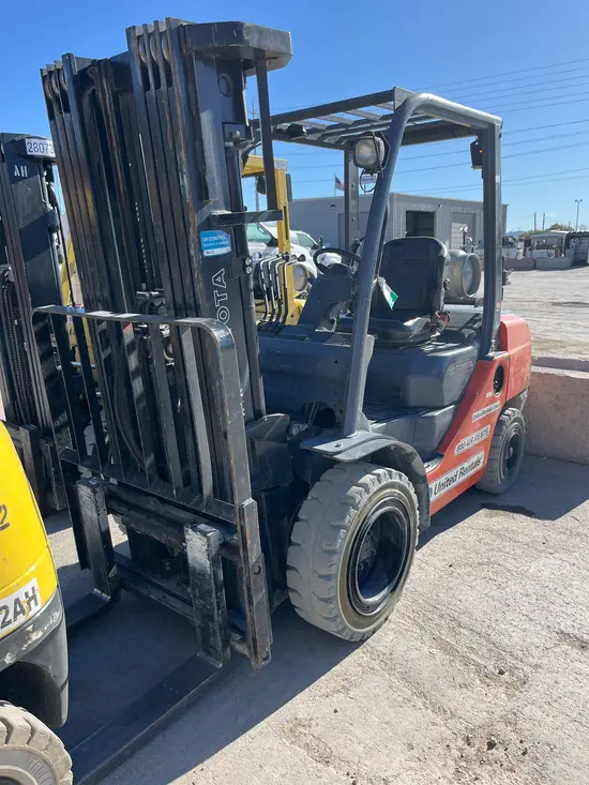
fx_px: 590
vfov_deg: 67.3
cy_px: 392
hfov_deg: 53.1
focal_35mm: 26
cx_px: 294
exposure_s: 1/1647
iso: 50
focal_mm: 5.1
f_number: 1.6
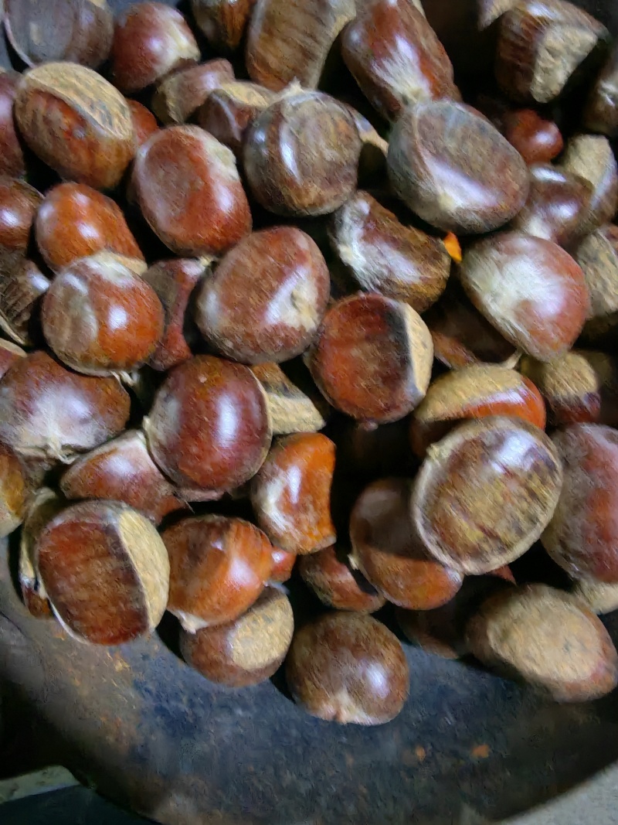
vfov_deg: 65.3
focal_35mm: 27
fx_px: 643
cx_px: 309
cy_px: 412
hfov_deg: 51.3
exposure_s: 1/8
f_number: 2.2
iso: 1250
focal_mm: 1.96
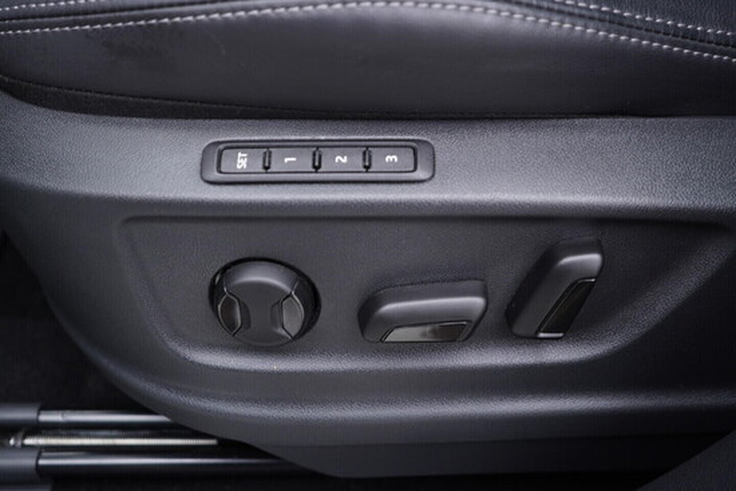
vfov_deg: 36.9
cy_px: 246
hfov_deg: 53.1
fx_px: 736
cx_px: 368
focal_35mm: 36
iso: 250
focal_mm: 24
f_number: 2.8
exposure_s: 1/40
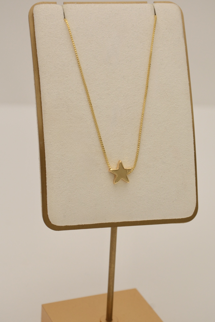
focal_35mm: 105
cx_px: 108
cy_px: 161
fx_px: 941
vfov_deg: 19.5
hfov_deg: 13.0
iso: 640
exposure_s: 1/1600
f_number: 10
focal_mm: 70
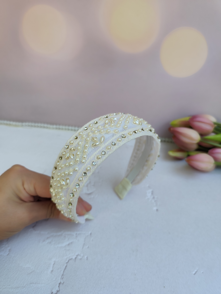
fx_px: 196
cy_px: 147
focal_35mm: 23
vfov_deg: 73.9
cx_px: 110
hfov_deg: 58.9
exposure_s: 1/100
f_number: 1.65
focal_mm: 6.14
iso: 64
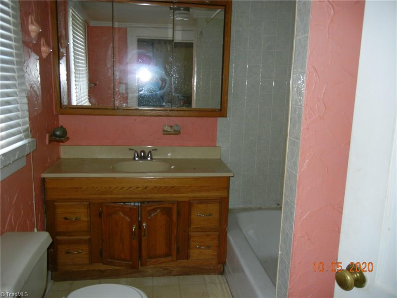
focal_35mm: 30
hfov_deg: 60.0
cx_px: 198
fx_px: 344
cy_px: 149
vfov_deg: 46.8
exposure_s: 1/30
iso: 200
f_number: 3.5
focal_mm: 5.4
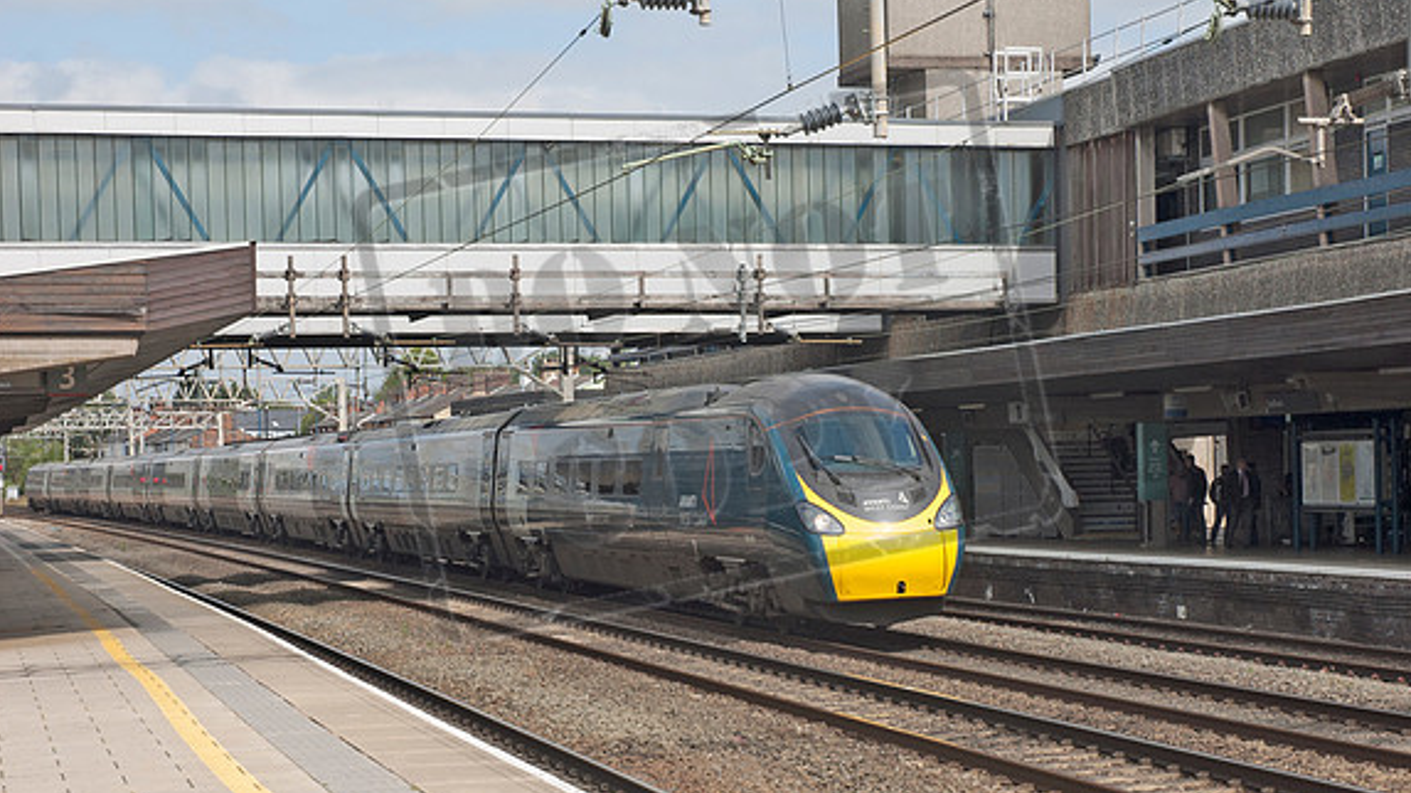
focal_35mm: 70
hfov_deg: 30.2
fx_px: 2618
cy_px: 361
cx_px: 707
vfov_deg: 17.2
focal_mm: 44
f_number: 8
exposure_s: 1/250
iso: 200
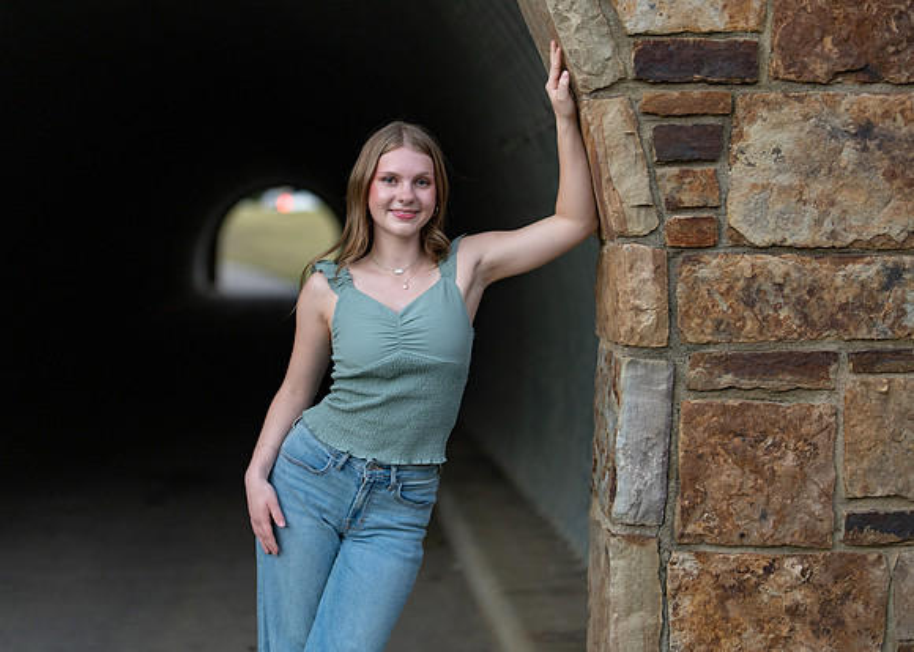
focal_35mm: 57
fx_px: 1483
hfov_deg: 34.2
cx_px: 386
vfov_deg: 24.8
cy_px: 306
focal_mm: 50
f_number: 1.2
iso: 400
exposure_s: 1/400
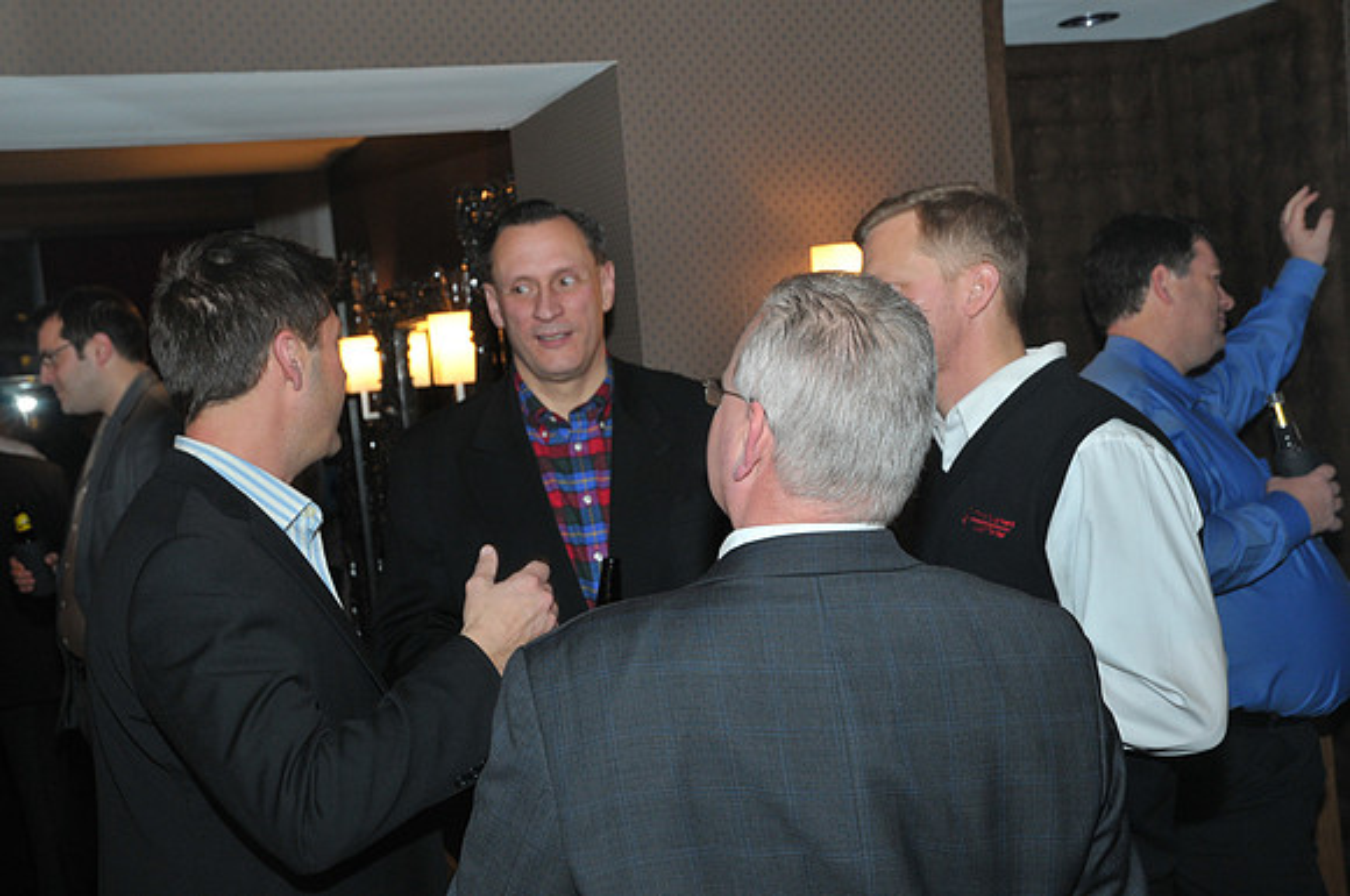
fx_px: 1797
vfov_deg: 28.0
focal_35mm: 48
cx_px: 675
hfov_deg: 41.2
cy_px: 448
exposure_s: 1/40
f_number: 5.6
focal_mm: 32
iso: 500
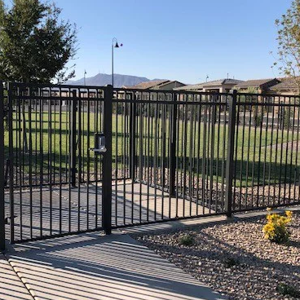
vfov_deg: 39.1
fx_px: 422
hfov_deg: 39.1
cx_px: 136
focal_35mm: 43
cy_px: 137
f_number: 1.8
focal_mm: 3.99
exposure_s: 1/1567
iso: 20
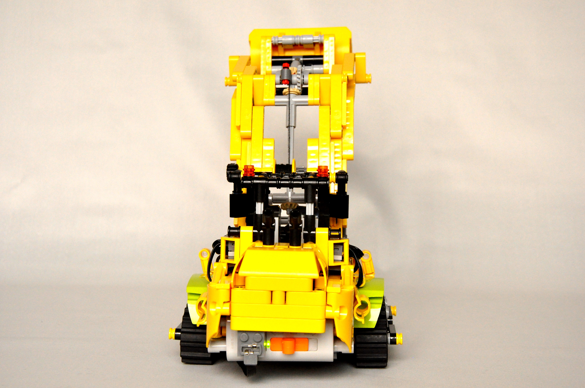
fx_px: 1217
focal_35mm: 75
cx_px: 292
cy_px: 194
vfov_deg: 18.1
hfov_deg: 27.0
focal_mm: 50
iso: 1600
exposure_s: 1/80
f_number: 9
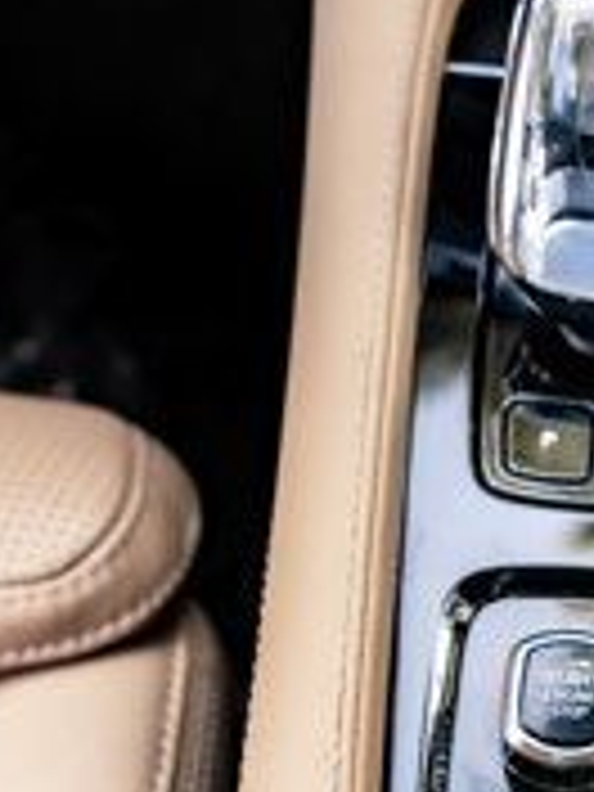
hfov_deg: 15.8
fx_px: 1922
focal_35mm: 84
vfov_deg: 22.7
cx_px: 958
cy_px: 718
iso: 1000
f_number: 2.8
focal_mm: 24
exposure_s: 1/200
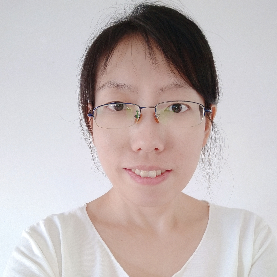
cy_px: 158
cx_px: 135
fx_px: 317
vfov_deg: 47.1
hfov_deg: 47.2
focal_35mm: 35
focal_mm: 3.87
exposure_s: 1/33.3
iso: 187
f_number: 2
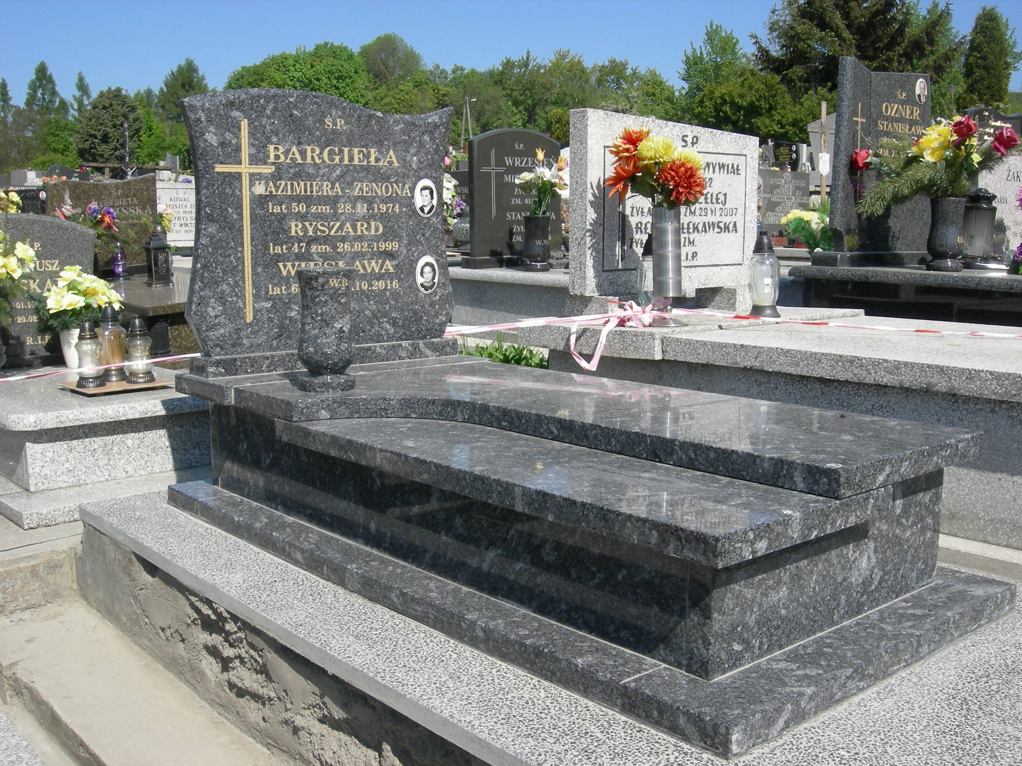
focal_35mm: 36
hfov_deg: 51.4
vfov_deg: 39.7
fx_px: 1063
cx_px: 511
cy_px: 383
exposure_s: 1/235
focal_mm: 7.5
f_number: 6.8
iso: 64
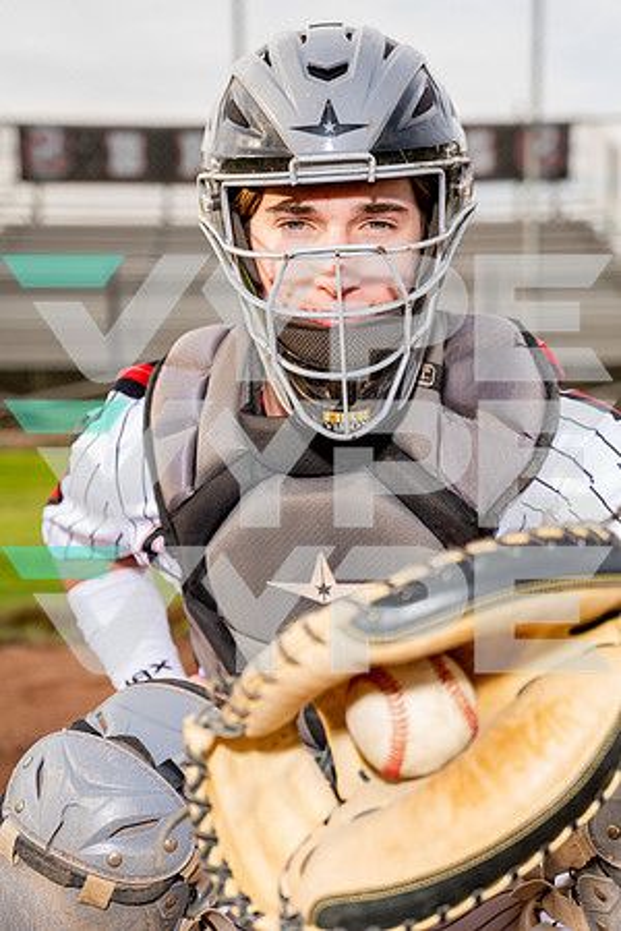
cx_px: 310
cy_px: 466
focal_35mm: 61
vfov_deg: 32.9
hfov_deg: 22.3
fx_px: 1578
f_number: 4
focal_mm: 61
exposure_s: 1/250
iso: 100
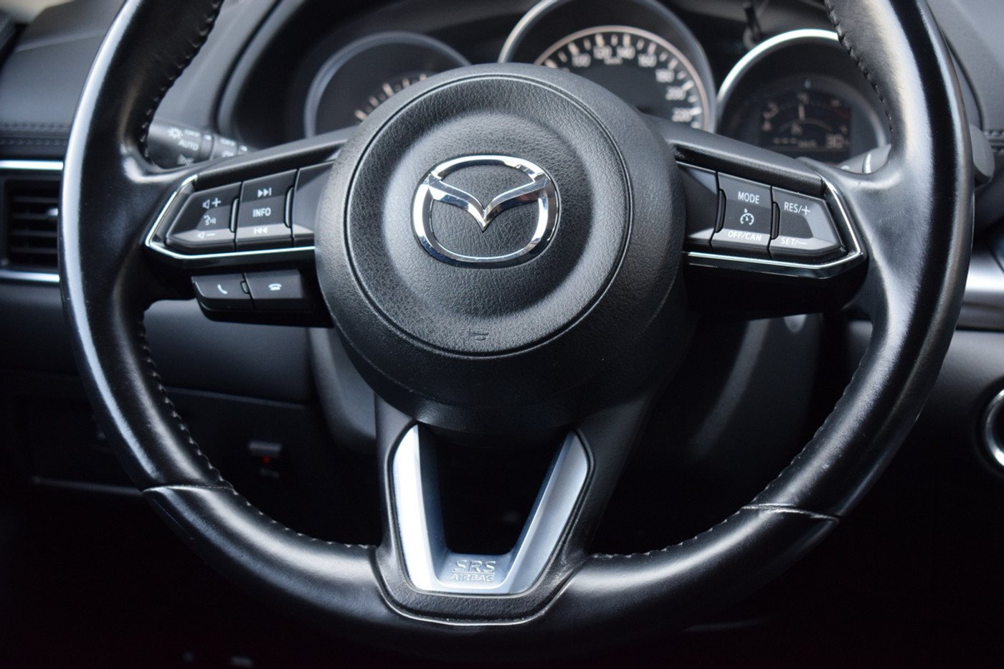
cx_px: 502
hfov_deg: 27.0
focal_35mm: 75
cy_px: 334
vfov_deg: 18.2
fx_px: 2091
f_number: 5.6
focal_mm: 50
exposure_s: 1/60
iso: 1000
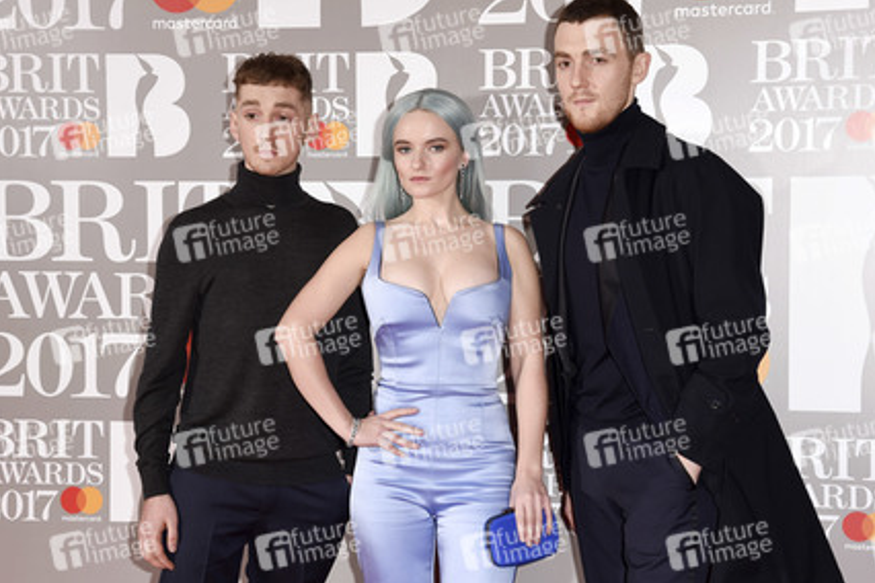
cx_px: 458
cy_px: 289
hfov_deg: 27.3
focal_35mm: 74
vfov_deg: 18.4
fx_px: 1798
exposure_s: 1/250
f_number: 7.1
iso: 400
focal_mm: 70
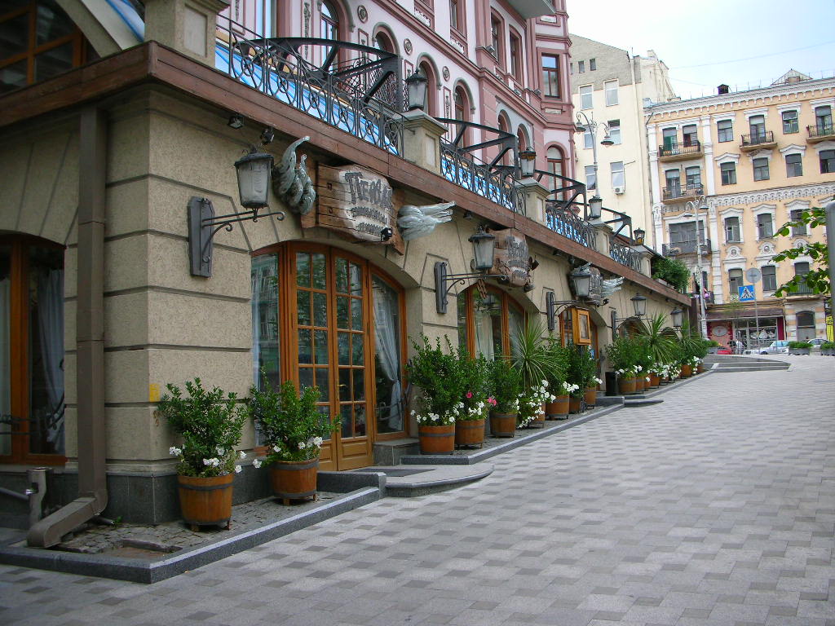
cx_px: 418
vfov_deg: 40.7
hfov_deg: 52.6
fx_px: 844
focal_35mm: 35
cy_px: 313
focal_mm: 5.8
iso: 50
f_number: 3
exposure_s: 1/182
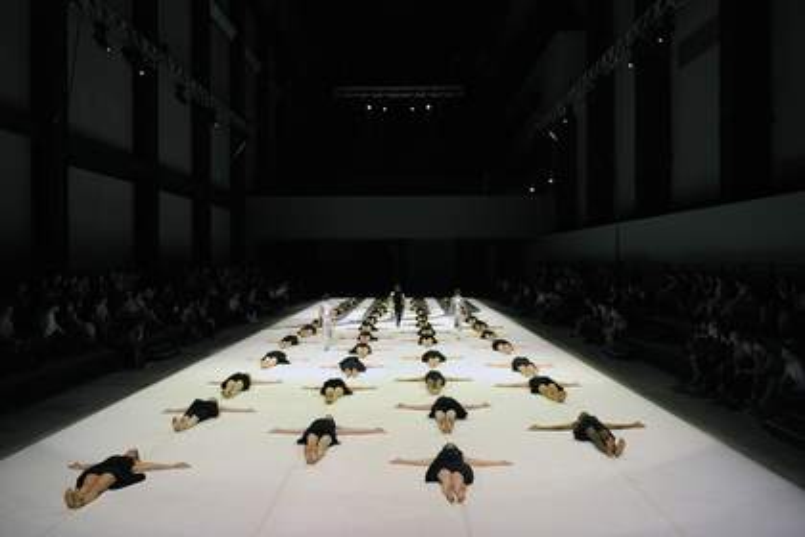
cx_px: 402
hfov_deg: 63.7
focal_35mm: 29
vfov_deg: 45.0
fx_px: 648
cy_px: 268
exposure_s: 1/100
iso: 1000
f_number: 2.8
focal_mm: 29
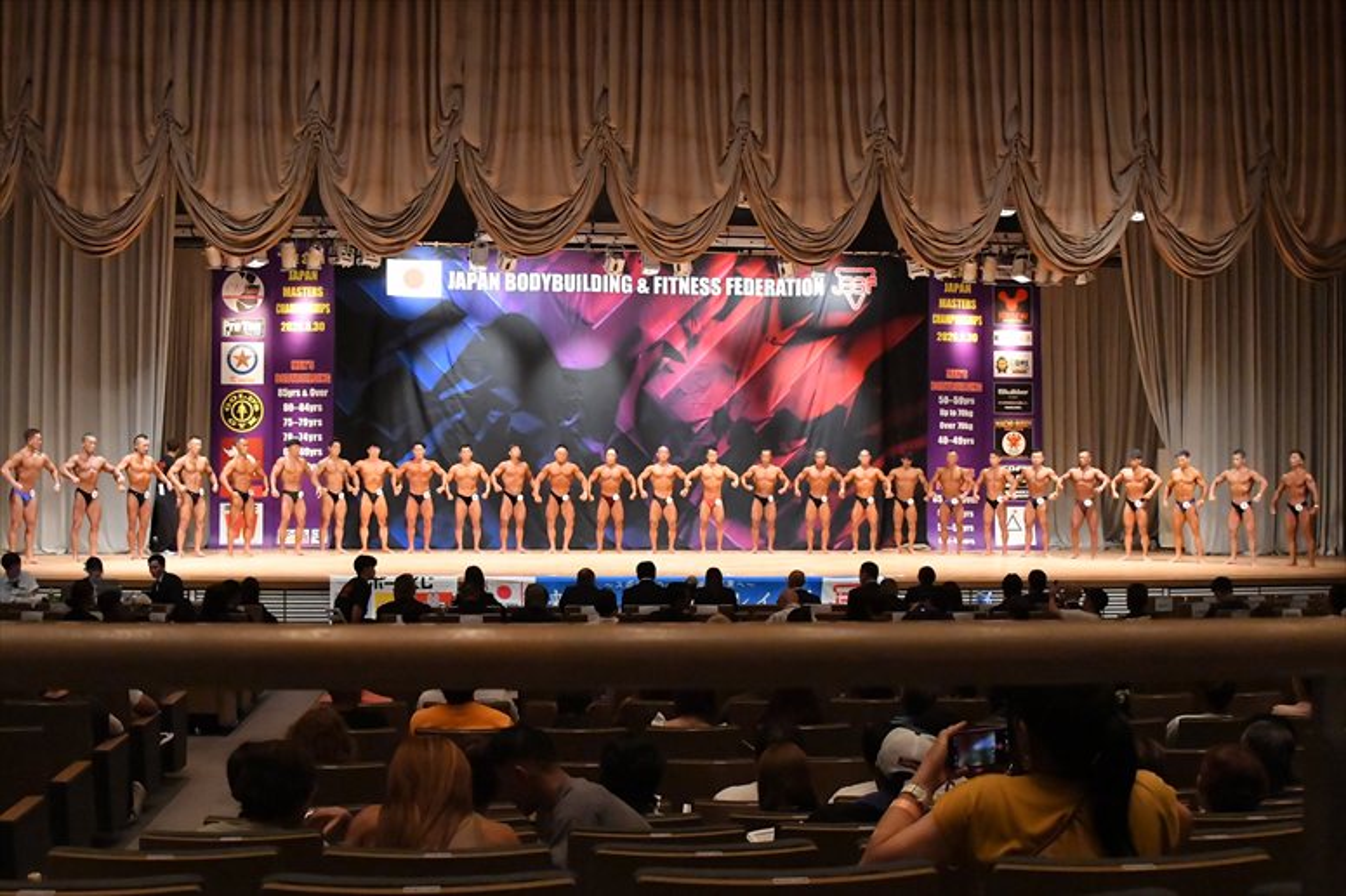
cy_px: 448
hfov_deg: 46.4
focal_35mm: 42
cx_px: 673
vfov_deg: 31.9
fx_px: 1570
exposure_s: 1/400
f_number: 5.6
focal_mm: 28
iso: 12800
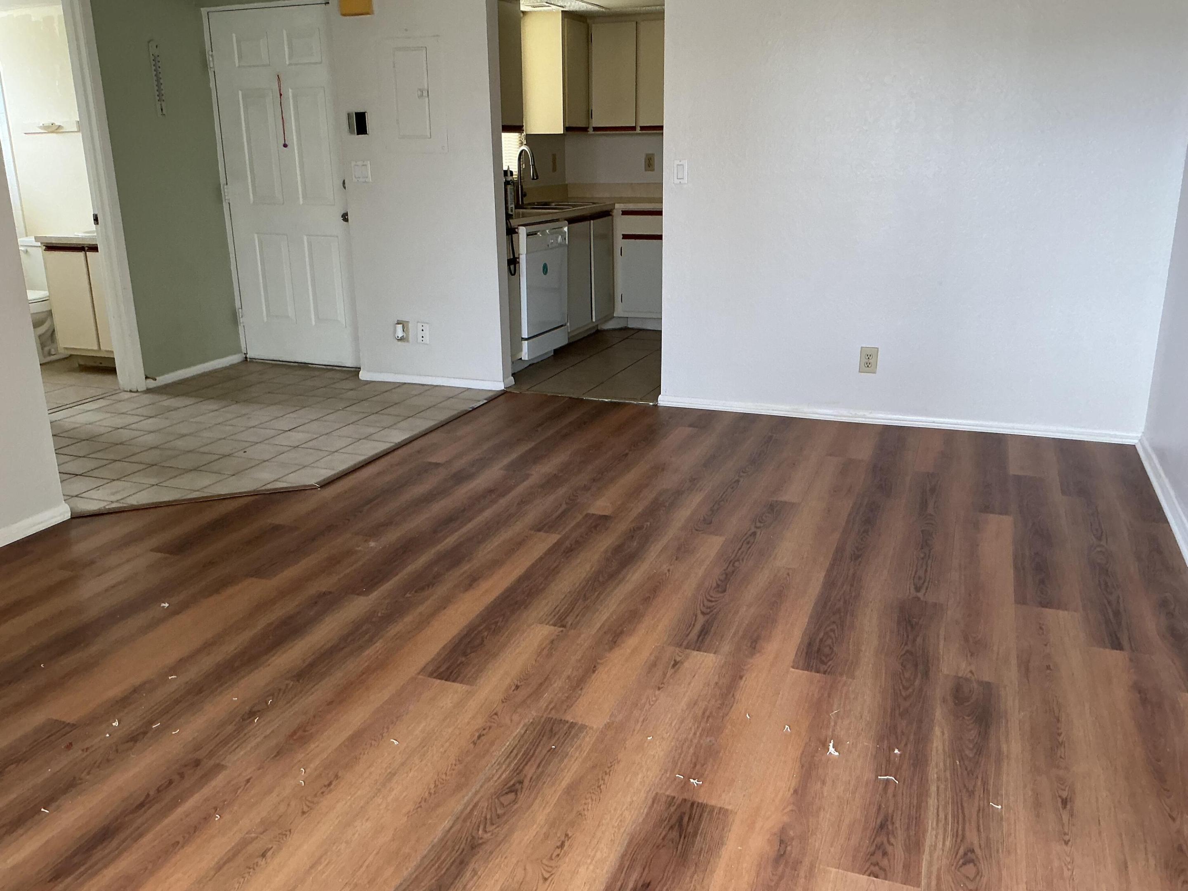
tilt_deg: -18.8
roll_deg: +1.7
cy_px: 446
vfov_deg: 48.2
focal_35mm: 29
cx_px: 594
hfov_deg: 61.7
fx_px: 995
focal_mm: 3
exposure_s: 1/60
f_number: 1.8
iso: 100
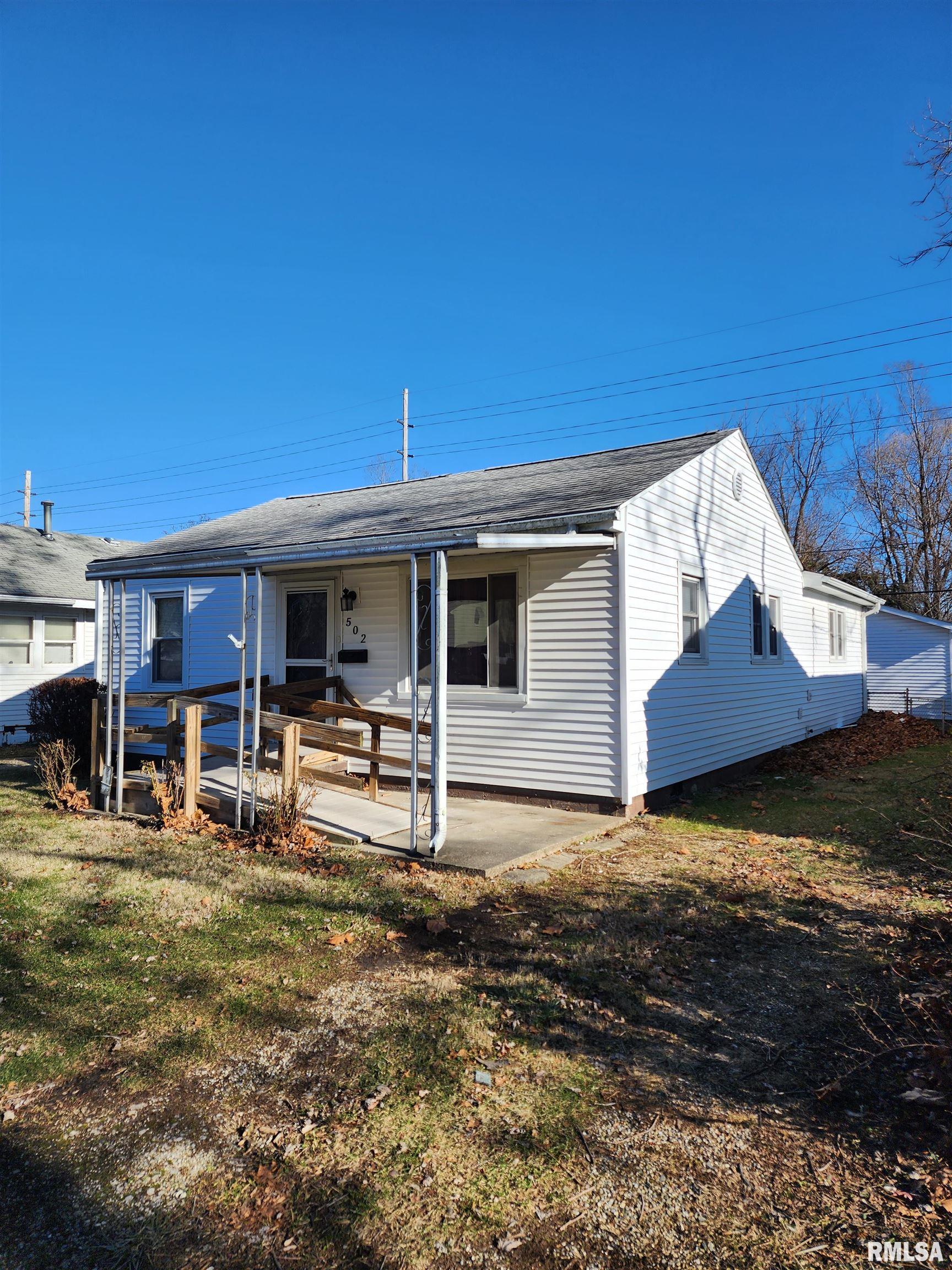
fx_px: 843
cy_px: 635
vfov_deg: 73.9
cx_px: 476
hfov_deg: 58.9
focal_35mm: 23
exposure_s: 1/1008
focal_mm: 6.4
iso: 12
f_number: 1.8
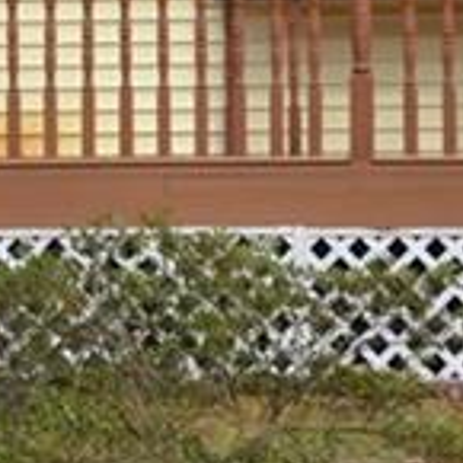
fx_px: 5160
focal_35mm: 341
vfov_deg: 5.1
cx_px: 10
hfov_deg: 5.1
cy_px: -166
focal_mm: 38
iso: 100
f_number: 6.3
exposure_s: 1/160
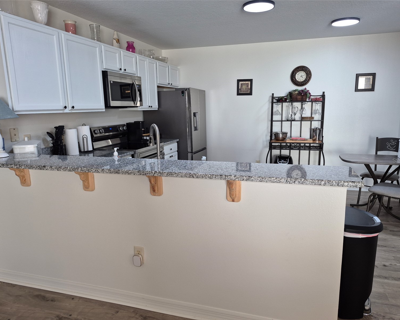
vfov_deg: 58.8
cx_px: 204
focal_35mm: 24
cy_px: 160
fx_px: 284
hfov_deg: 70.3
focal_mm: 5.4
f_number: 1.8
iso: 160
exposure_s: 1/120
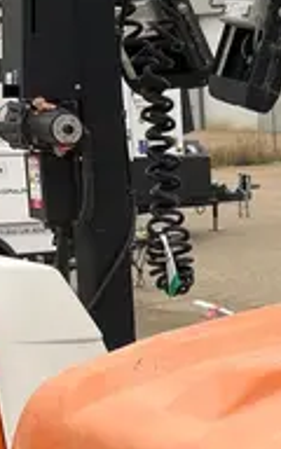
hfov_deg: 11.4
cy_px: 392
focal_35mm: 105
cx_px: 534
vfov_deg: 19.5
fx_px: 1287
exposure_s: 1/608
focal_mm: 5.1
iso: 50
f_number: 1.6
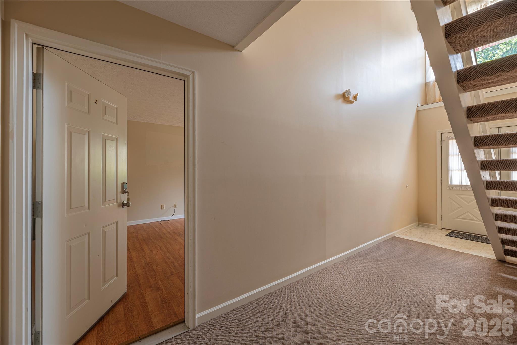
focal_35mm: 14
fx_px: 201
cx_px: 258
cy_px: 172
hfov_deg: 104.2
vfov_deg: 81.2
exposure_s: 1/80
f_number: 8
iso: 320
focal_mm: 14
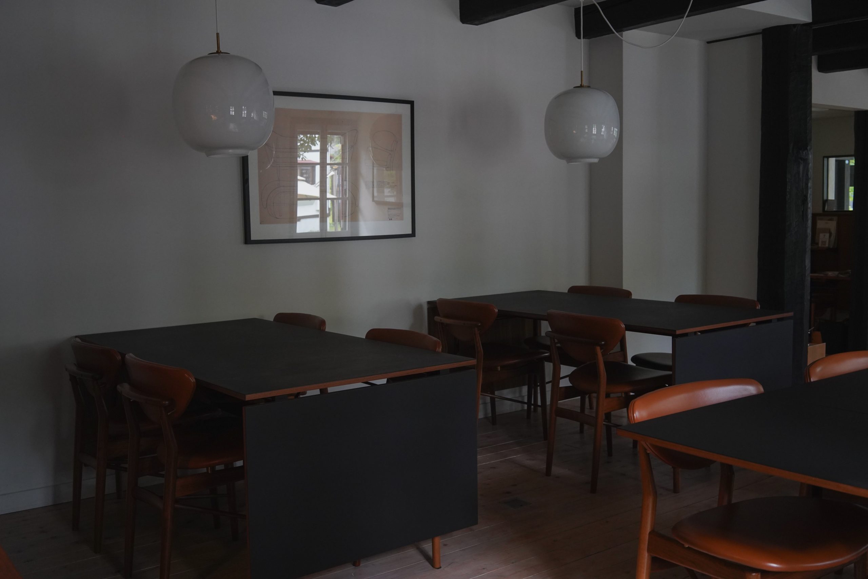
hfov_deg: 54.4
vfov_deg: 37.9
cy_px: 290
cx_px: 434
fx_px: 844
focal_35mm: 35
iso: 2500
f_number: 6.3
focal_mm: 35
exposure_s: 1/50
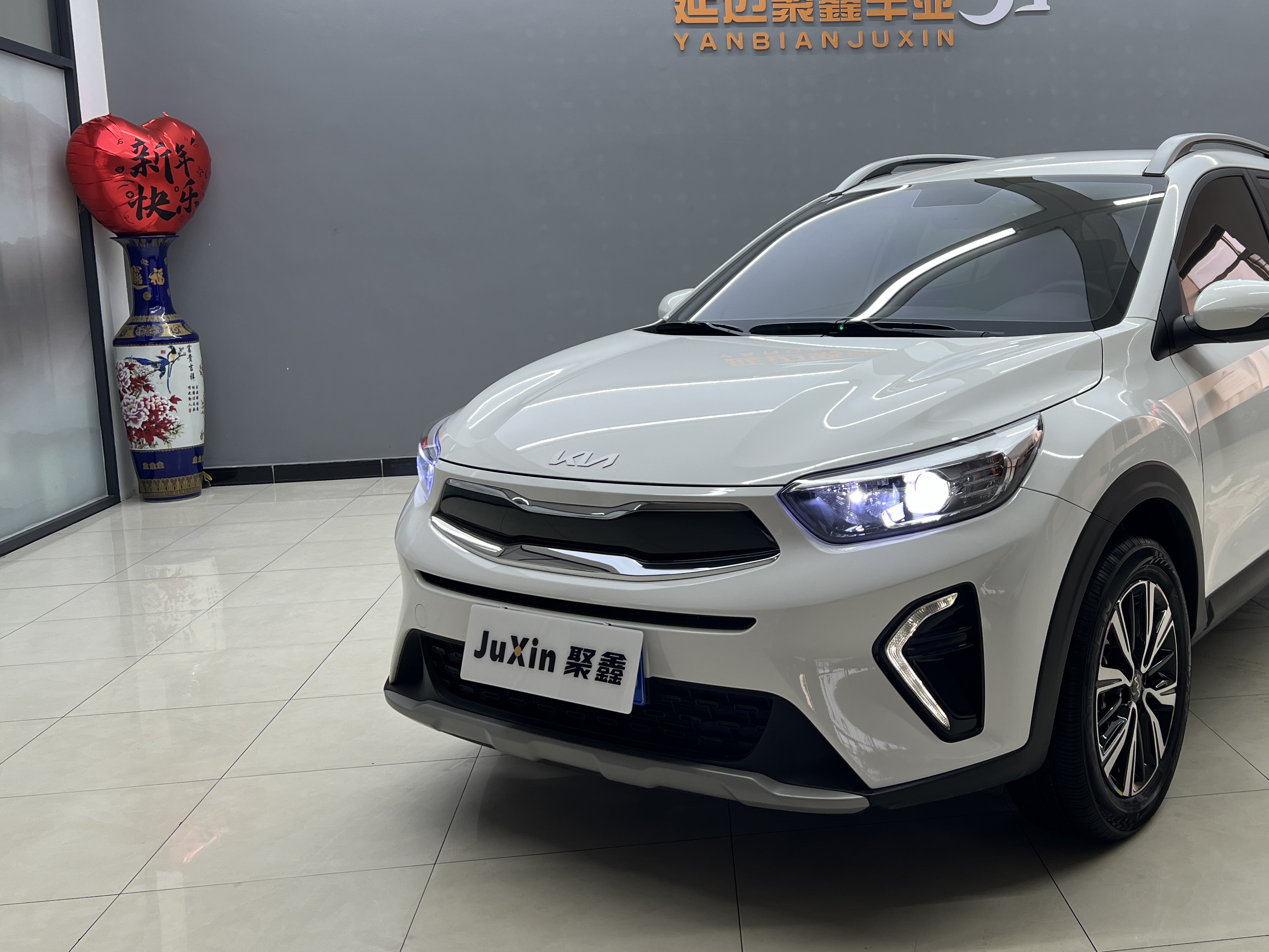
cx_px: 854
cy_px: 401
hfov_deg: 49.2
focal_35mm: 37
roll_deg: +2.9
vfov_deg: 38.6
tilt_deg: -6.6
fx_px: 1356
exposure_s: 1/140
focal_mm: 5.7
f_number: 1.5
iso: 32
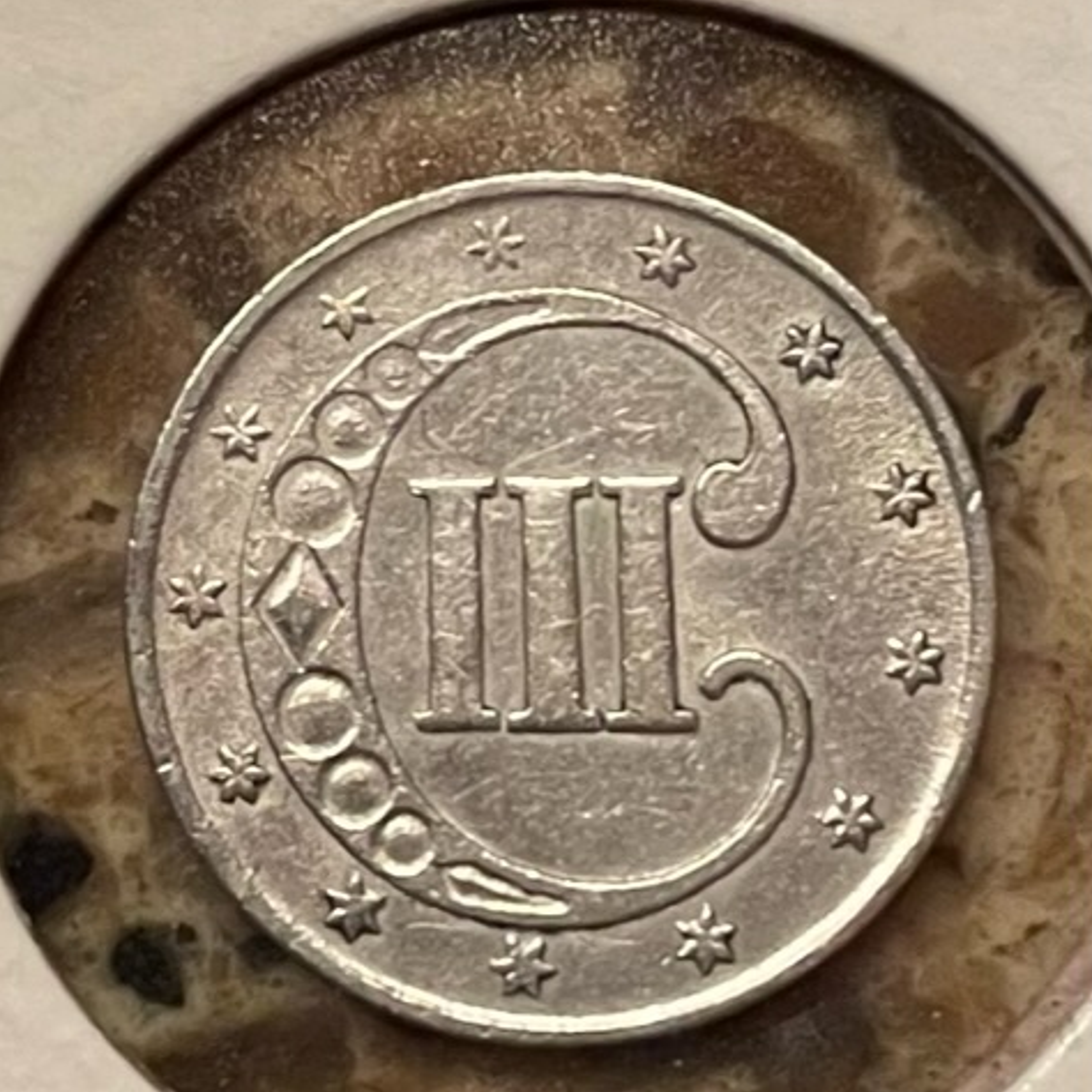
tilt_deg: -83.4
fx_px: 1106
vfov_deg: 52.5
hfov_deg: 52.5
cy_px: 523
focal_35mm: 31
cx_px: 547
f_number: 1.6
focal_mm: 4.2
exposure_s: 1/60
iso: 200
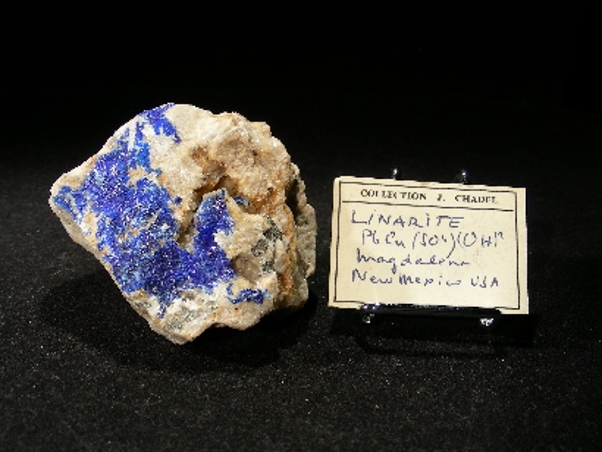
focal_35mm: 38
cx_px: 301
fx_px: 661
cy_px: 226
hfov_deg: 49.0
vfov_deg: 37.8
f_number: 3.5
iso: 50
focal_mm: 6.3
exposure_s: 1/37.4
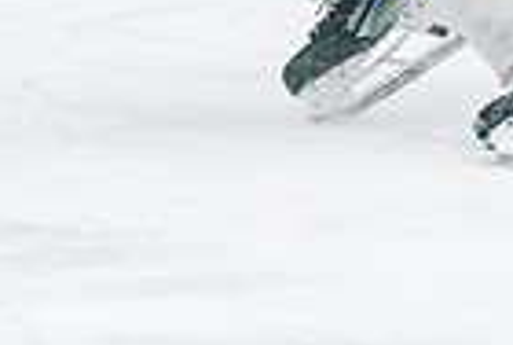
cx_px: 233
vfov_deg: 2.2
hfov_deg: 3.3
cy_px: -455
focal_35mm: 630
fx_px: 8997
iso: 3200
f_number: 2.8
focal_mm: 114
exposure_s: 1/1250
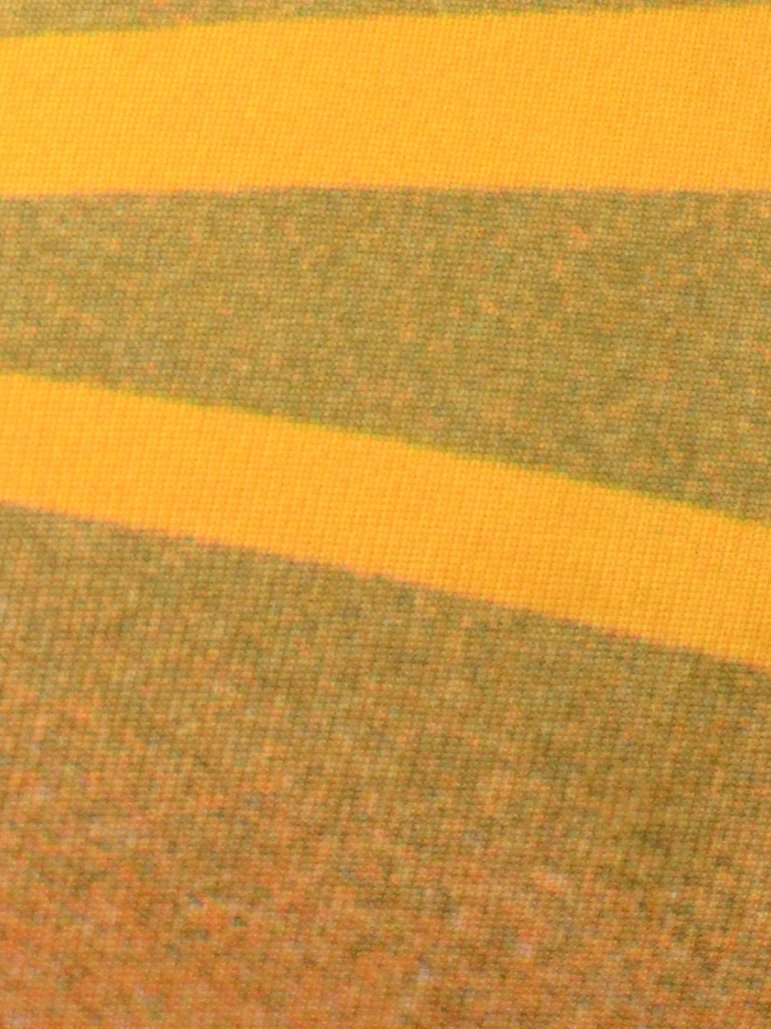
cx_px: -594
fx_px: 9894
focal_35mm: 333
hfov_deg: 4.4
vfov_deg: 5.9
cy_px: 263
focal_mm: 55
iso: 800
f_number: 5.6
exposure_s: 1/125
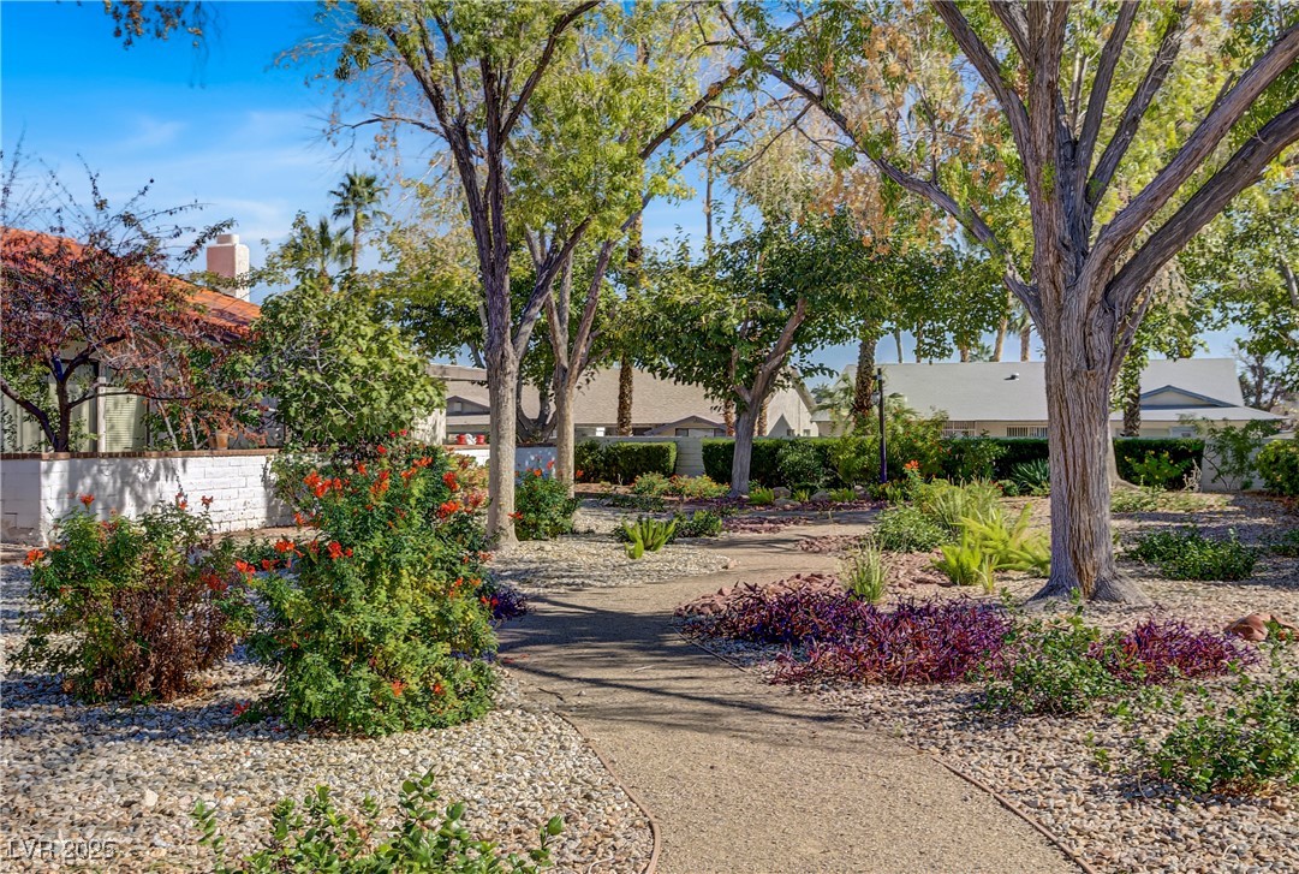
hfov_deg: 49.4
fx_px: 1411
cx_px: 650
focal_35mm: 39
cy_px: 437
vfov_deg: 34.4
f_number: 8
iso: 400
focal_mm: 26
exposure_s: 1/1250
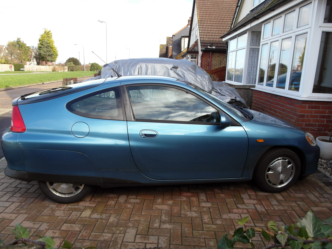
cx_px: 166
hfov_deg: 71.6
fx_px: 230
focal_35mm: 24
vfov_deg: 56.8
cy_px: 124
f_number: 3.9
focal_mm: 5.2
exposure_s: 1/180
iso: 80
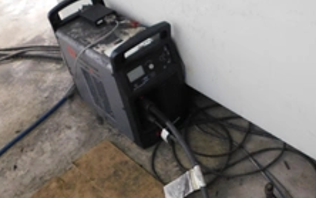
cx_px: 184
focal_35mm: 44
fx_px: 379
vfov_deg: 29.2
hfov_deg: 45.1
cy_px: 81
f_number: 3
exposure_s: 1/8
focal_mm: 4
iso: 450
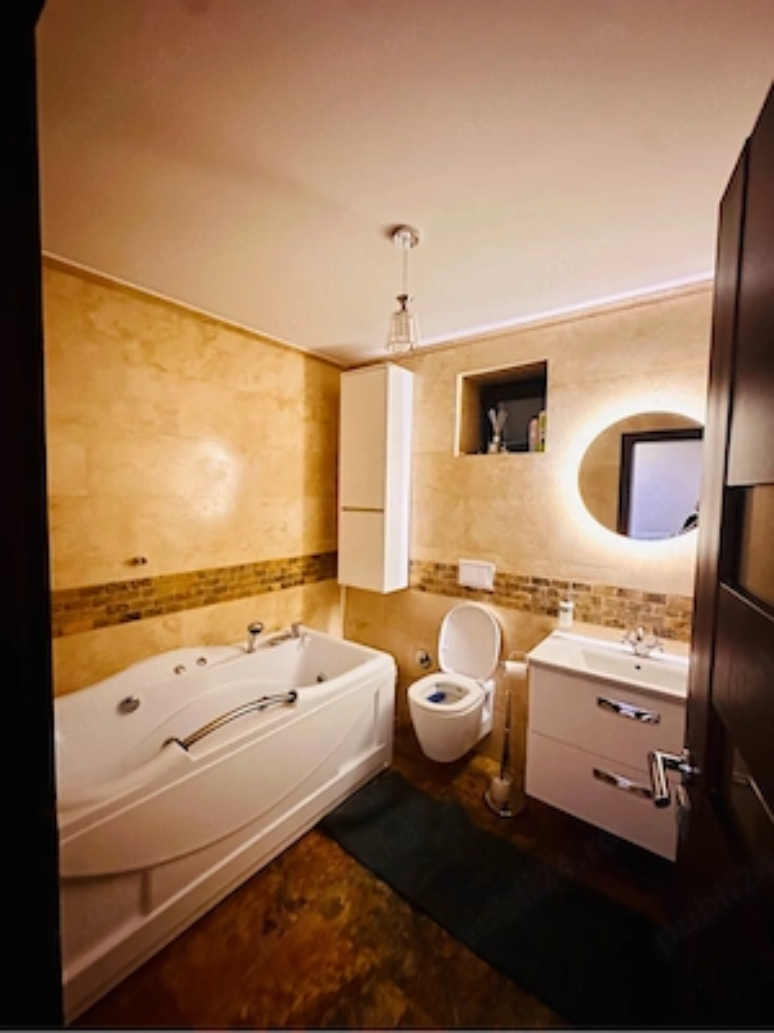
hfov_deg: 85.7
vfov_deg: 102.1
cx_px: 387
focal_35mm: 14
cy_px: 516
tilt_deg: -3.8
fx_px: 417
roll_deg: -1.6
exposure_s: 1/34
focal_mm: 2.22
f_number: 2.2
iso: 1000
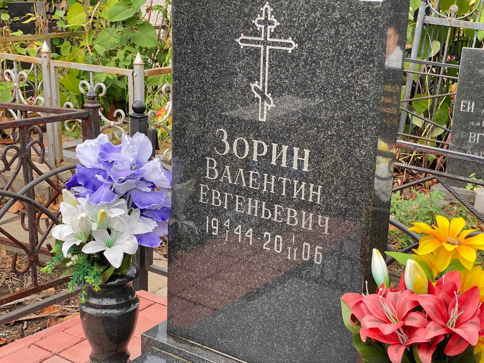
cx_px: 242
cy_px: 182
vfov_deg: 28.0
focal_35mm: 52
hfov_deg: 36.8
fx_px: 727
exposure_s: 1/121
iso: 64
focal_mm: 6
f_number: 2
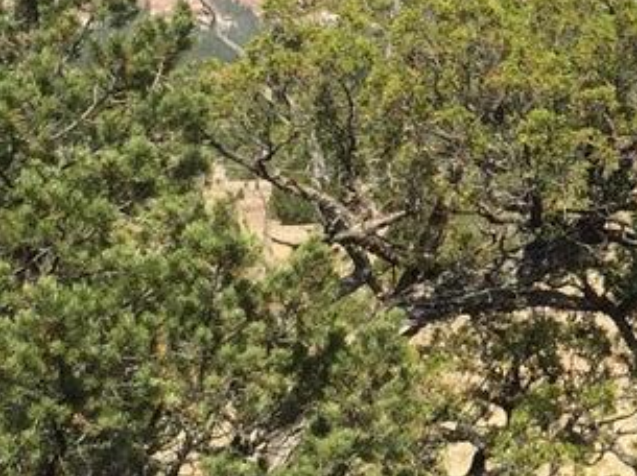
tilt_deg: -0.6
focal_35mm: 130
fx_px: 2389
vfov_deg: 11.3
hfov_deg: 14.2
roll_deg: -1.3
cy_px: 44
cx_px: 956
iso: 32
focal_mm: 4.15
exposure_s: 1/1721
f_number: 2.2
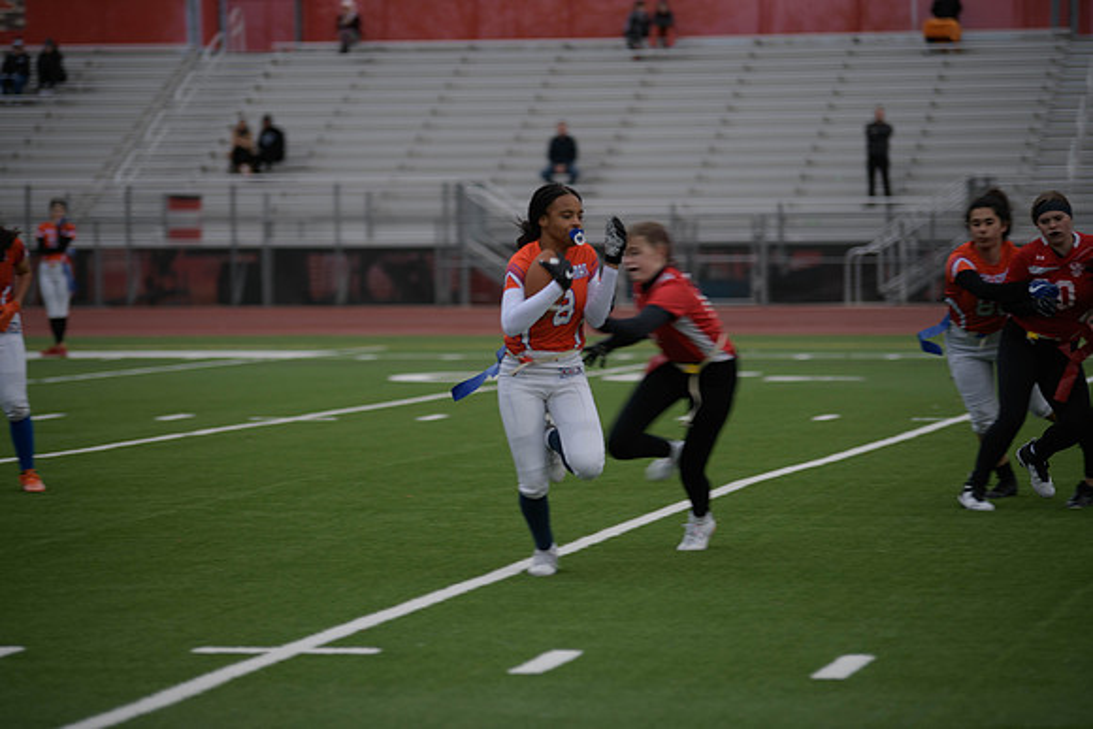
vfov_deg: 9.2
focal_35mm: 150
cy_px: 364
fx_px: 4555
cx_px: 546
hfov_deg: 13.7
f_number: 2.8
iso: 140
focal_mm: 150
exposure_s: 1/200
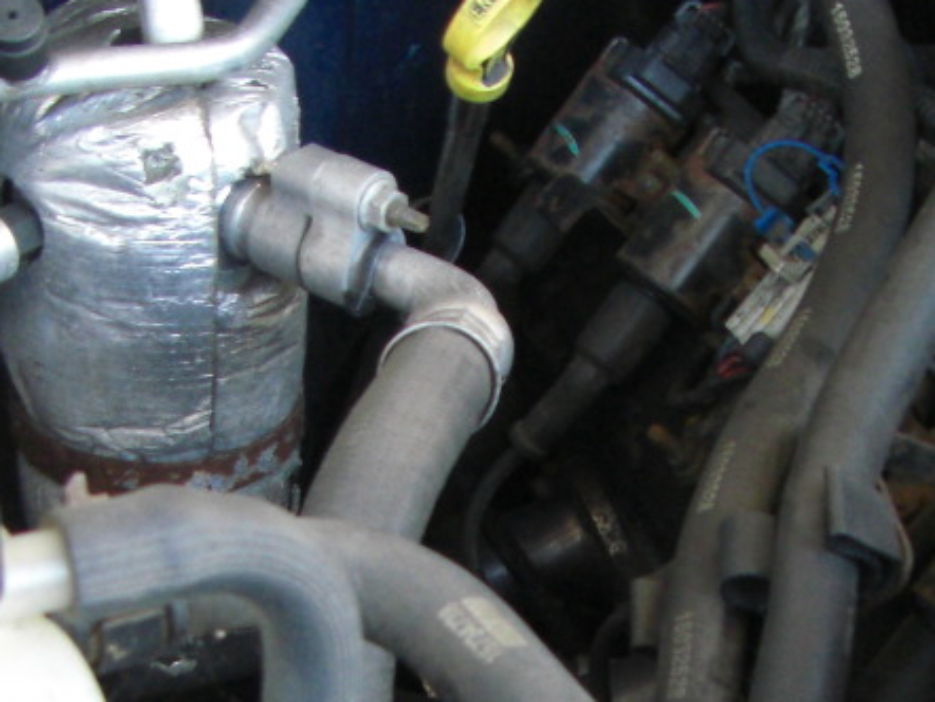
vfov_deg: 16.3
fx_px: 2378
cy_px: 770
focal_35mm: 88
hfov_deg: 22.2
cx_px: 499
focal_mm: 6.3
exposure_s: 1/25
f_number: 3.4
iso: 200
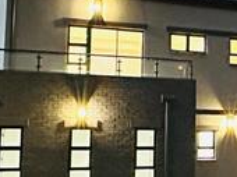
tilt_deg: +5.1
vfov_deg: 22.2
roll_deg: +0.1
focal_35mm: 66
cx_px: 263
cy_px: 110
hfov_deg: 26.9
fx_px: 451
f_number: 2.2
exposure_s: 1/20
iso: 2500
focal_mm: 2.22
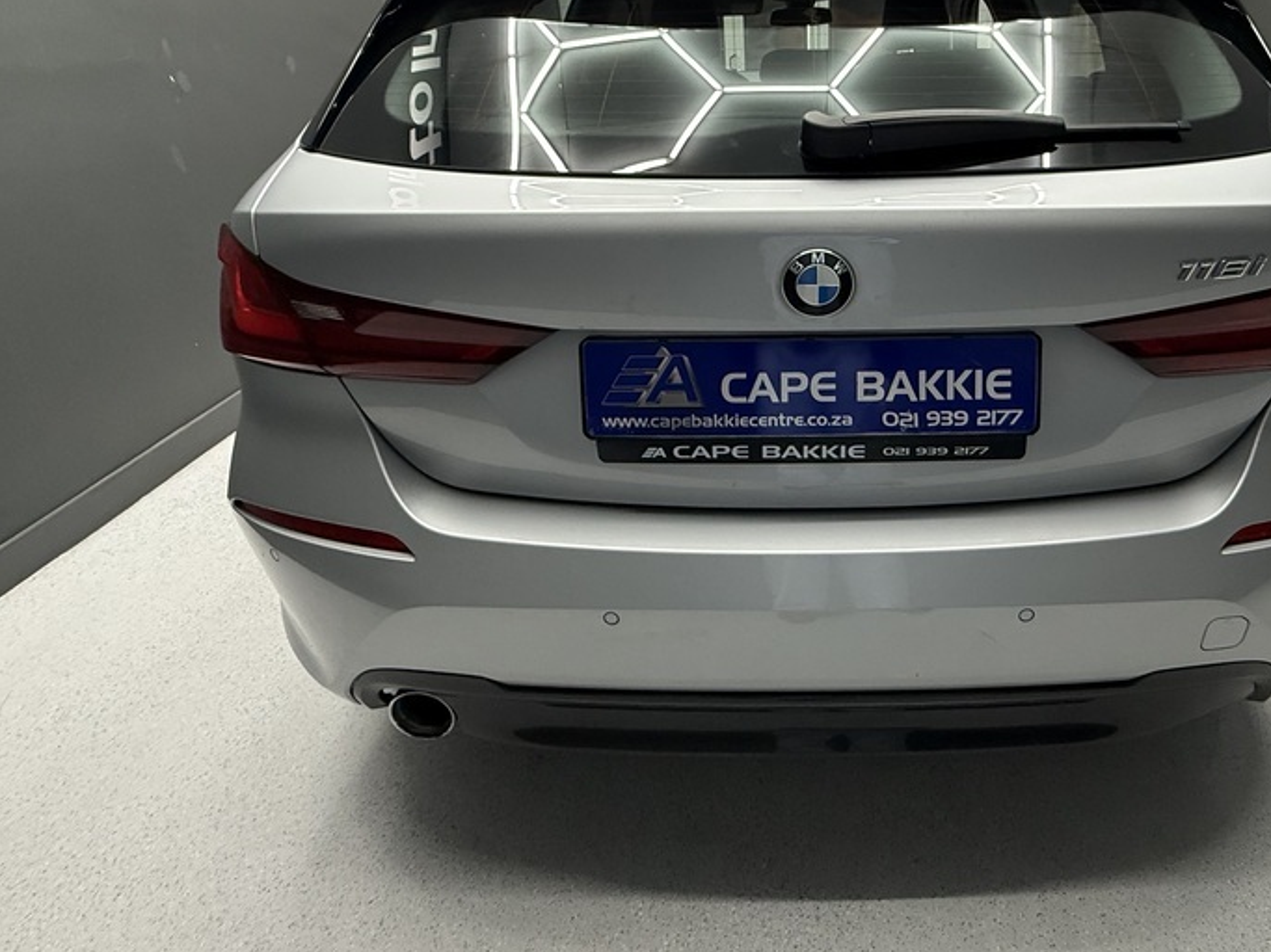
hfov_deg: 77.4
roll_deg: +1.2
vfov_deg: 62.2
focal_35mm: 21
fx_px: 771
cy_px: 335
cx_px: 802
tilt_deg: -21.0
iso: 400
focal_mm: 2.22
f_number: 2.2
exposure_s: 1/100
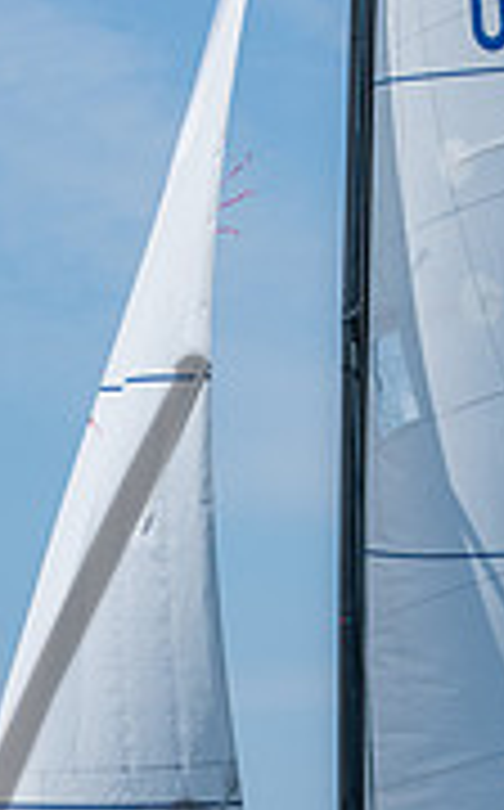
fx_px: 7827
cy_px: 866
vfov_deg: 5.9
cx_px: 252
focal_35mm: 355
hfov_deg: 3.7
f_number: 6.3
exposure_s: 1/1600
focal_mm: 72
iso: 200
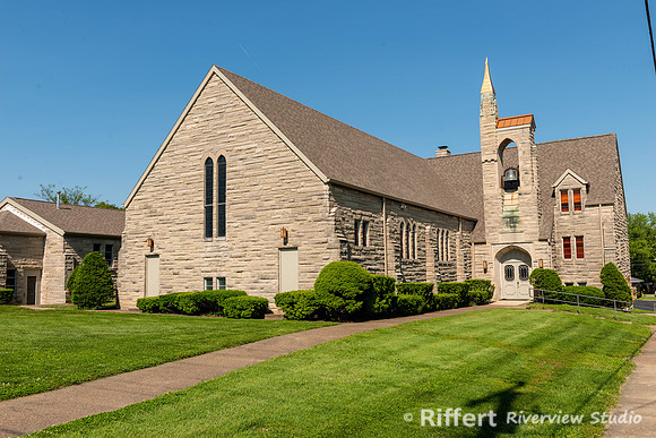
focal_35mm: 32
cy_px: 219
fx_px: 583
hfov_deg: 58.7
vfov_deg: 41.1
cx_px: 328
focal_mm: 32
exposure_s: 1/200
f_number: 10
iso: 100
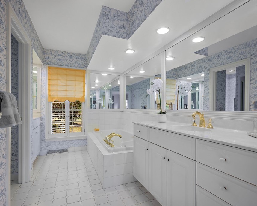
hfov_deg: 83.3
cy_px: 107
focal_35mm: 19
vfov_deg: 70.8
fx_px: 144
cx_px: 129
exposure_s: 1/4
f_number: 8
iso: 400
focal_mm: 16
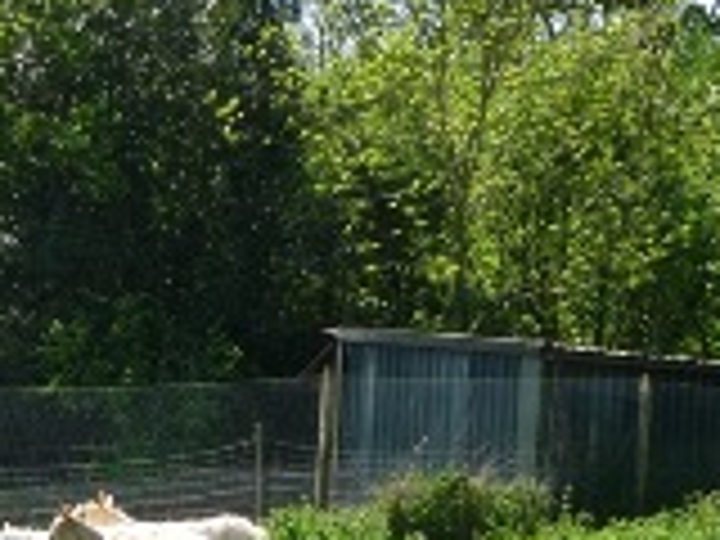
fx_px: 2330
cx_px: 63
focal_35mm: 112
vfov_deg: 13.0
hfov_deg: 17.3
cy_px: 572
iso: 100
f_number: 3.9
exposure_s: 1/320
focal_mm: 6.7
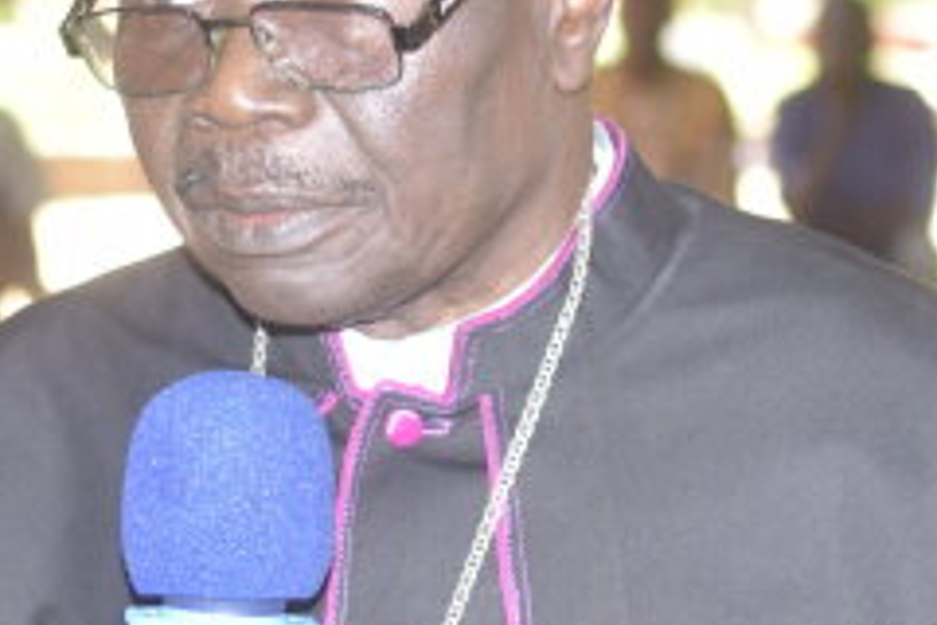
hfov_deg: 11.8
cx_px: 344
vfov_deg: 7.8
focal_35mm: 175
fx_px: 4546
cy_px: 131
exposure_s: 1/100
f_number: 2.8
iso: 100
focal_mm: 35
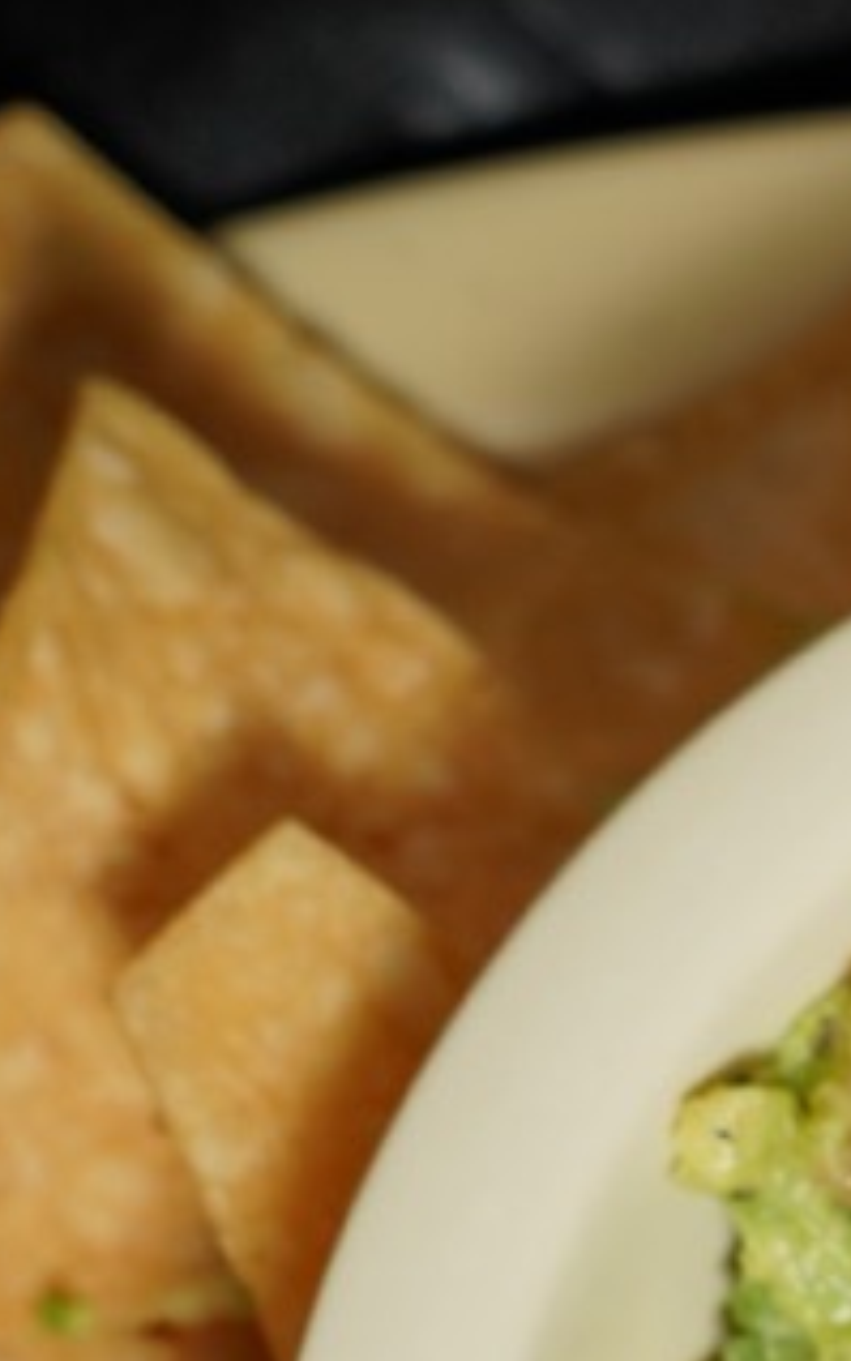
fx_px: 5821
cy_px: 1834
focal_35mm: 157
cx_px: 1634
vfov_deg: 12.8
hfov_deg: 8.0
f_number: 4
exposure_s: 1/250
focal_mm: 35
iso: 100
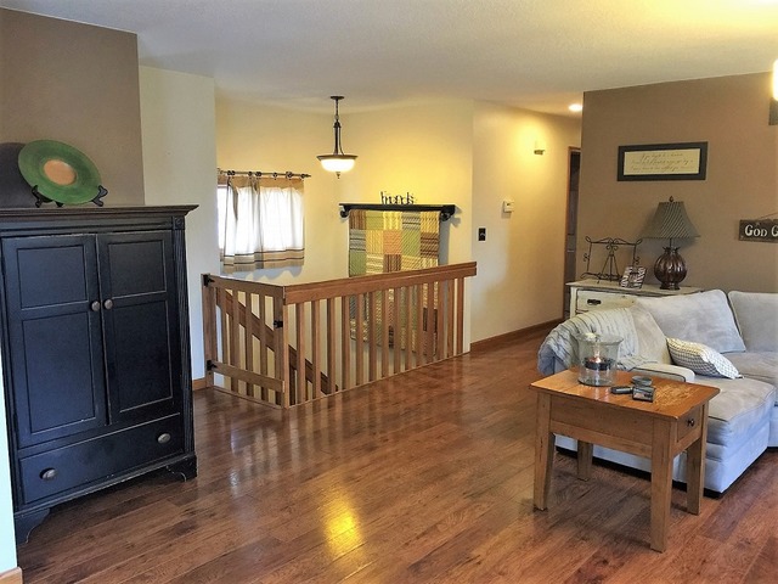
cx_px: 389
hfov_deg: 61.7
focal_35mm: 29
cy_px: 292
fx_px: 652
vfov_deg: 48.2
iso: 100
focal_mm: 4.15
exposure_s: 1/15
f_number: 2.2
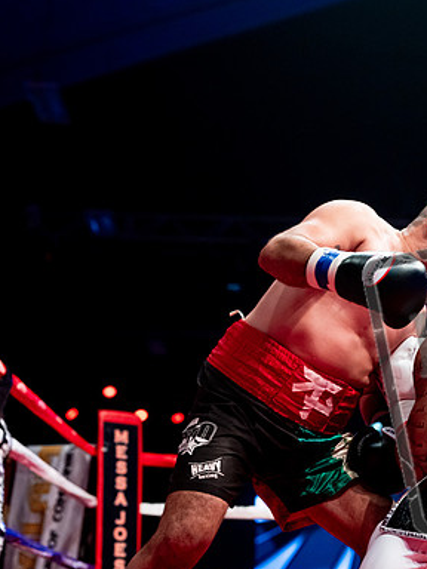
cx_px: 366
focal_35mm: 77
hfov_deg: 18.9
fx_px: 1266
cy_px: 285
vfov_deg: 25.3
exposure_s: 1/1000
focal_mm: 53
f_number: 2.8
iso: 4000
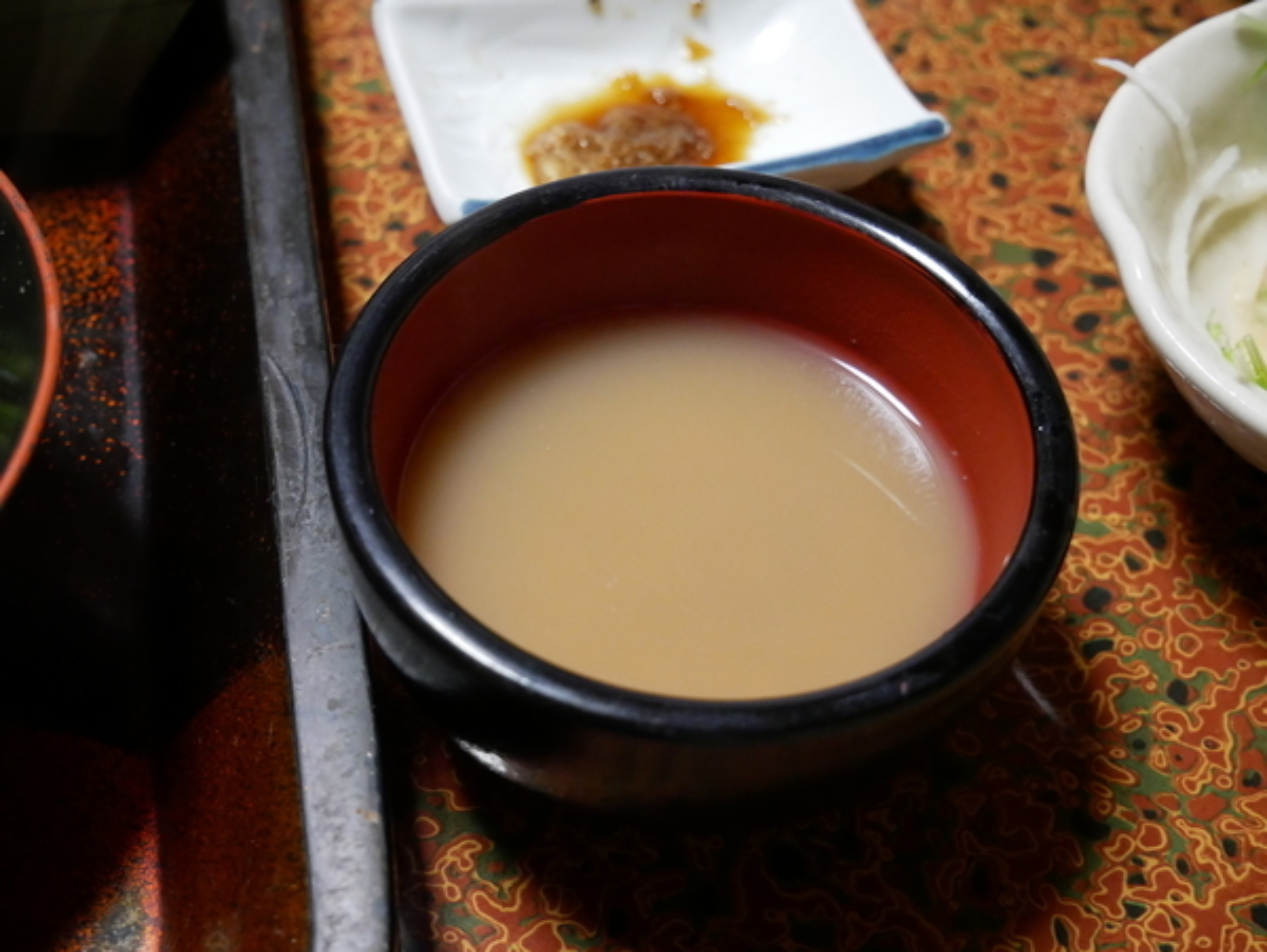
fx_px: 1832
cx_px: 634
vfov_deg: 29.1
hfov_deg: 38.2
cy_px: 476
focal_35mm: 50
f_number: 4.5
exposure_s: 1/40
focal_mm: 25
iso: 3200
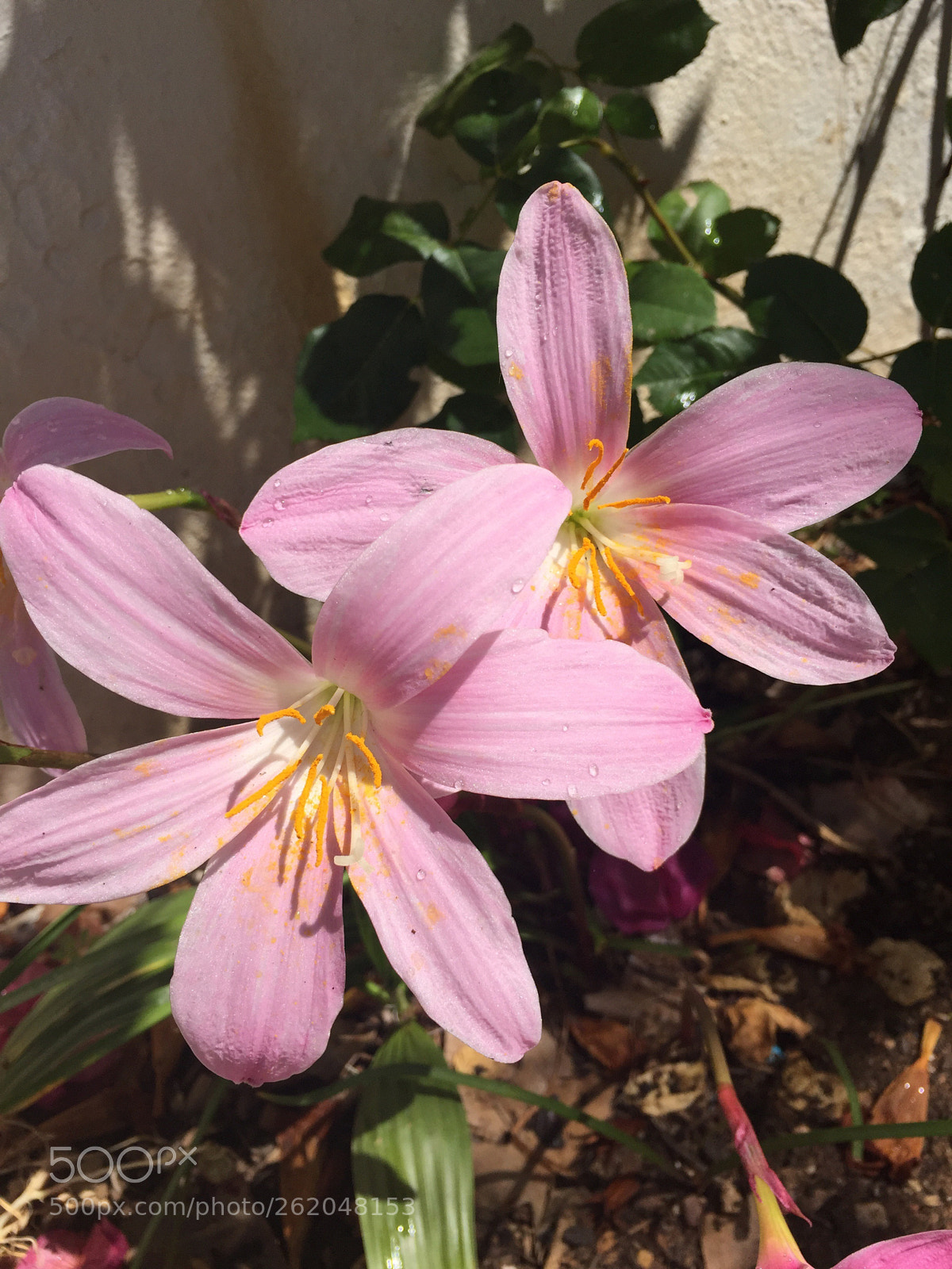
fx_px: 1063
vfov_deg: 61.7
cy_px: 634
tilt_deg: -39.9
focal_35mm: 29
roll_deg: +10.7
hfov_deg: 48.2
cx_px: 476
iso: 32
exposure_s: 1/3300
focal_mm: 4.15
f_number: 2.2
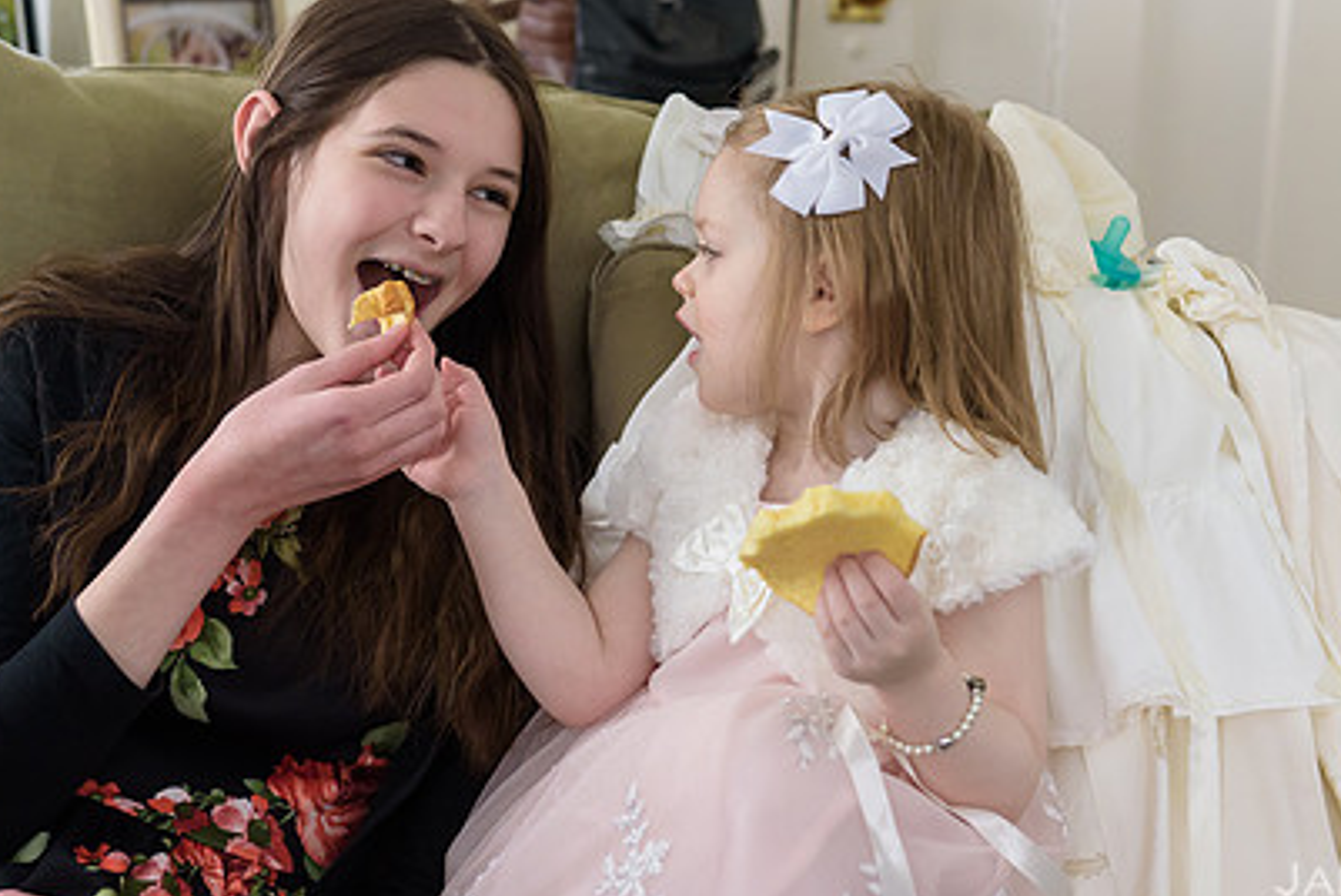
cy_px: 323
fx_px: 3019
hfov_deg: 25.0
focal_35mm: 81
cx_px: 625
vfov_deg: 16.9
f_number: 3.2
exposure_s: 1/125
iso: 1600
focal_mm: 56
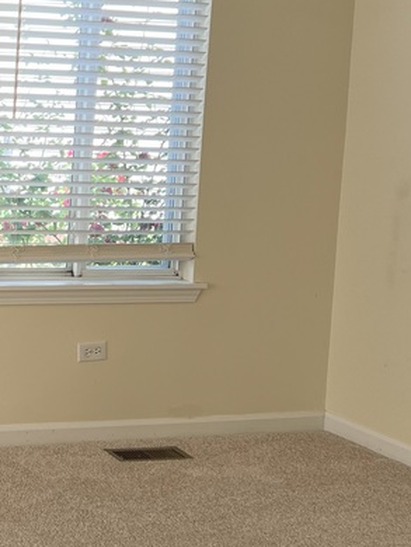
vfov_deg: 26.9
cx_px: -128
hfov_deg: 18.9
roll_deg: -0.9
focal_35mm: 72
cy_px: 202
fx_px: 1139
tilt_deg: -3.8
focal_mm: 5.7
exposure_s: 1/194
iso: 40
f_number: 1.5
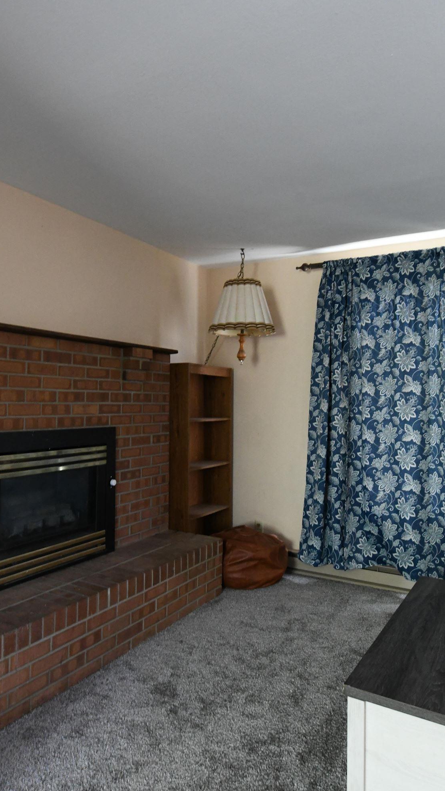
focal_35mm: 26
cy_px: 394
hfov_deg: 44.4
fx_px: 545
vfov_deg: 71.9
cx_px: 208
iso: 3200
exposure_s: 1/15
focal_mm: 16
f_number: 9
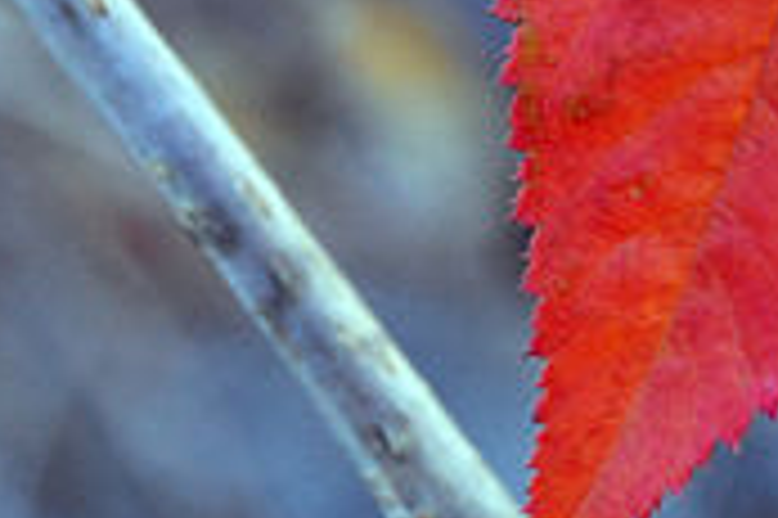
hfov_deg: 4.4
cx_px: 778
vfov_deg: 2.9
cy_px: -754
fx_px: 10104
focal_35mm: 468
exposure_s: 1/80
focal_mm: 60
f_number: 6.3
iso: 200
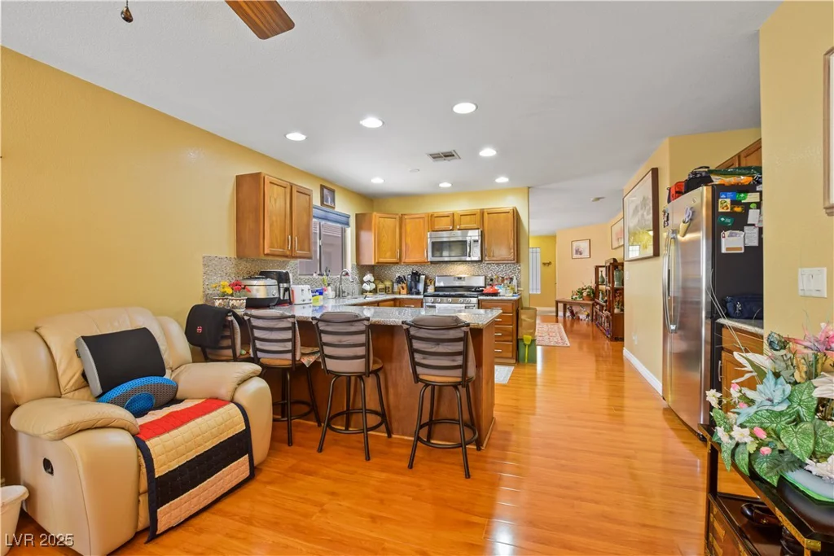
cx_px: 417
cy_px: 278
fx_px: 348
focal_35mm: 15
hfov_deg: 100.4
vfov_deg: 77.3
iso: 400
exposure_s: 1/2
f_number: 8
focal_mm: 10
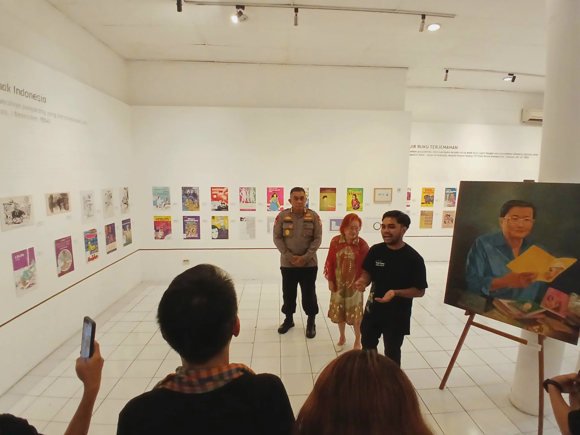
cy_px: 218
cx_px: 290
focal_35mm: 17
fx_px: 285
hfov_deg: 91.0
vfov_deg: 74.7
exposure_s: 1/33.3
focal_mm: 1.4
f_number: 2.2
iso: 200
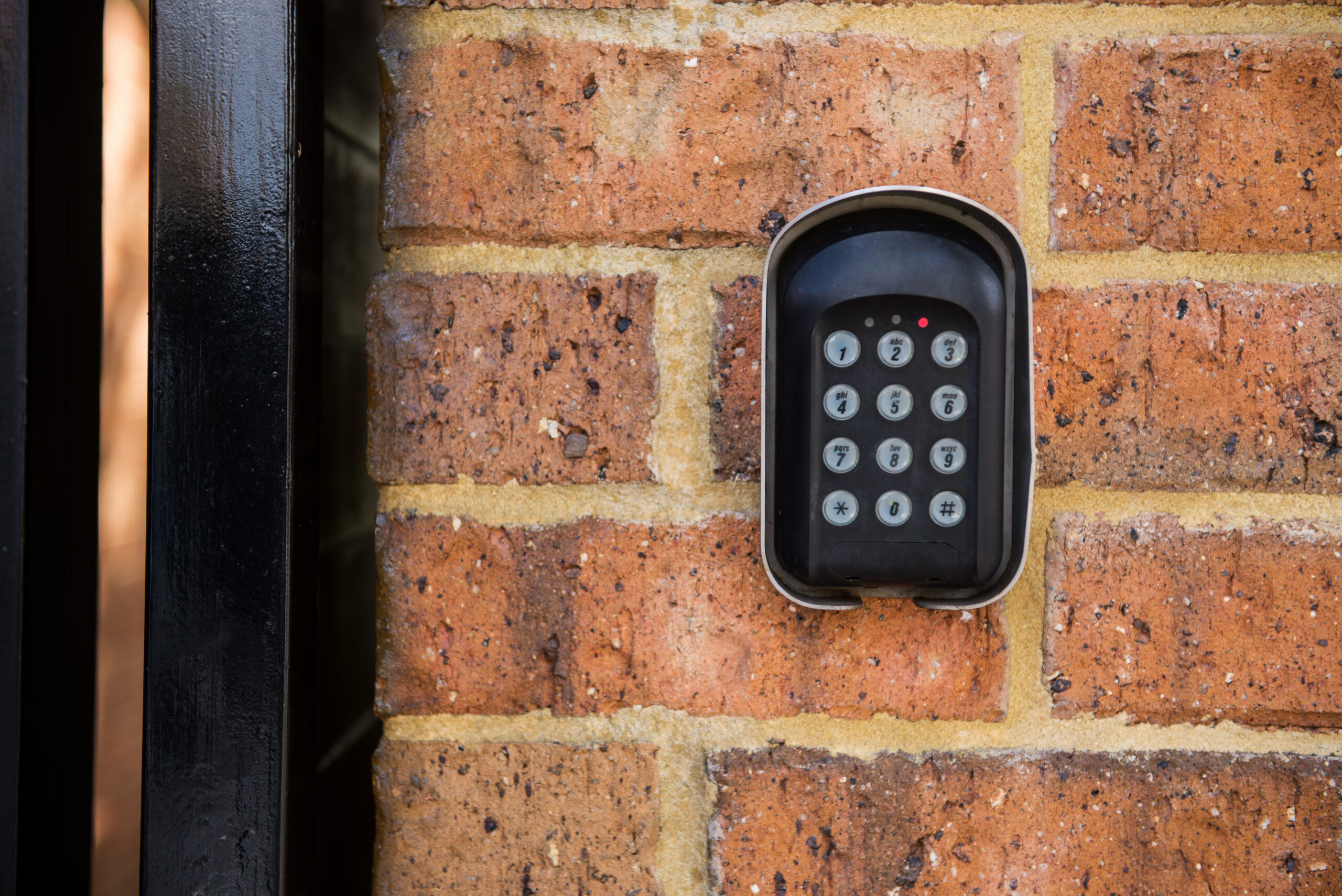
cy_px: 448
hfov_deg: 33.4
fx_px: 2237
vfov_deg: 22.6
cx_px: 671
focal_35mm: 60
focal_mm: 60
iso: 400
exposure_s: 1/800
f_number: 3.5
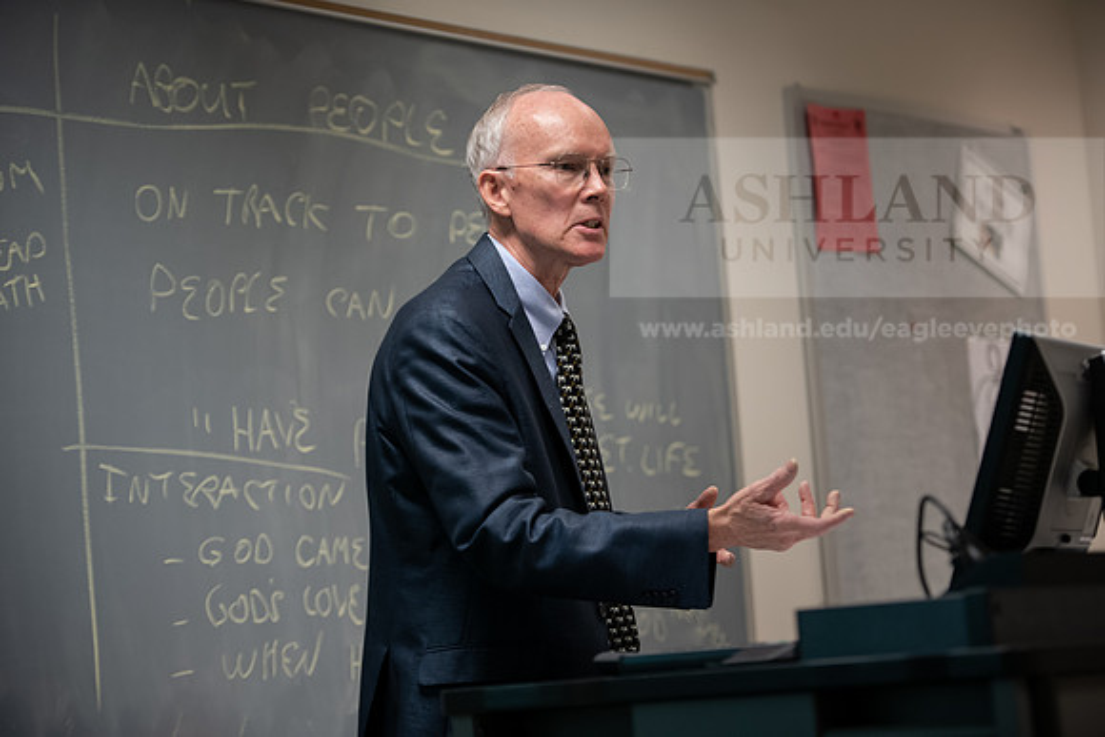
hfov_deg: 19.5
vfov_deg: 13.0
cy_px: 368
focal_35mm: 105
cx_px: 552
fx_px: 3224
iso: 1600
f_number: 2.8
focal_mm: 105
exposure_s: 1/200
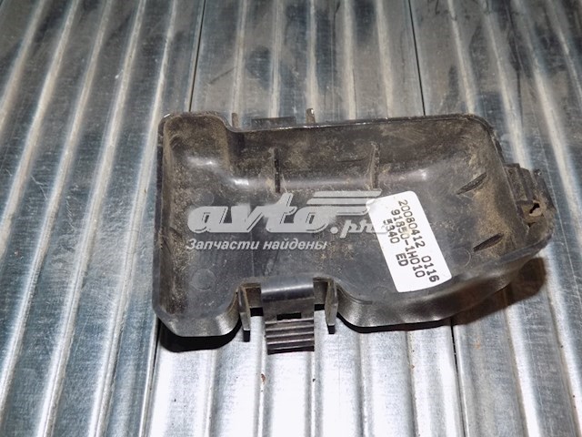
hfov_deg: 54.0
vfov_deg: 41.8
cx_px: 291
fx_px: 572
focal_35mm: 34
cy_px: 218
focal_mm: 6.1
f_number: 3.4
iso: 200
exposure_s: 1/30
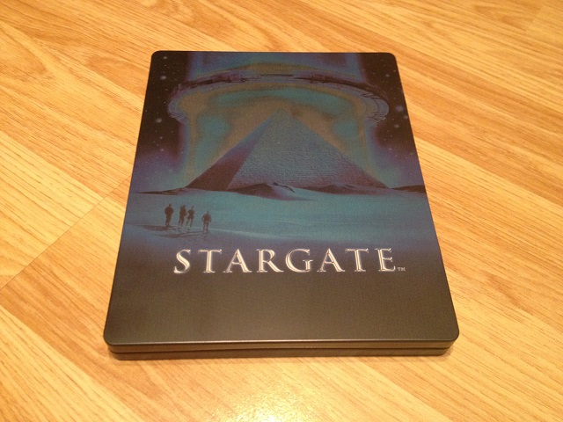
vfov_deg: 40.7
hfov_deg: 52.6
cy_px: 211
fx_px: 569
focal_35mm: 35
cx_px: 282
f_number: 2.4
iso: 320
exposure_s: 1/20
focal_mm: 4.28
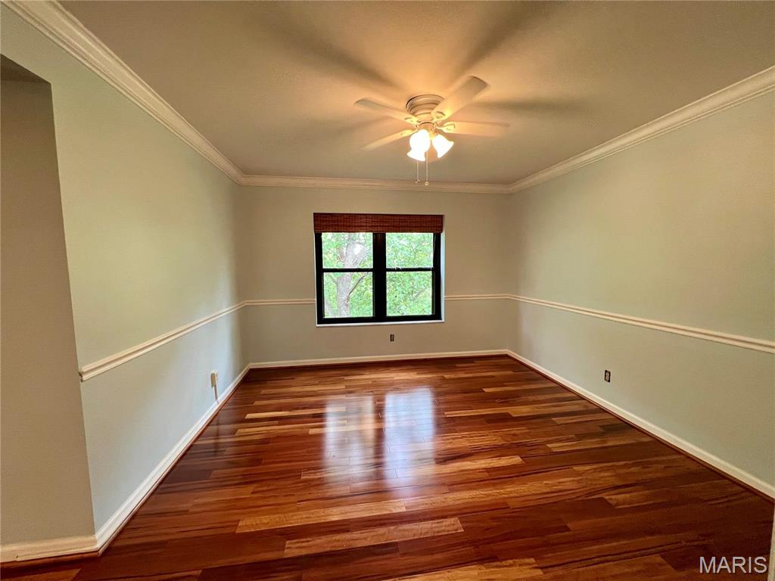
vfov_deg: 89.9
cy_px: 290
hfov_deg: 106.2
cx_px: 388
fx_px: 291
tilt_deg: -5.7
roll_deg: +1.0
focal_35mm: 13
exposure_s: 1/60
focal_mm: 1.57
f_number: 1.8
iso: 160
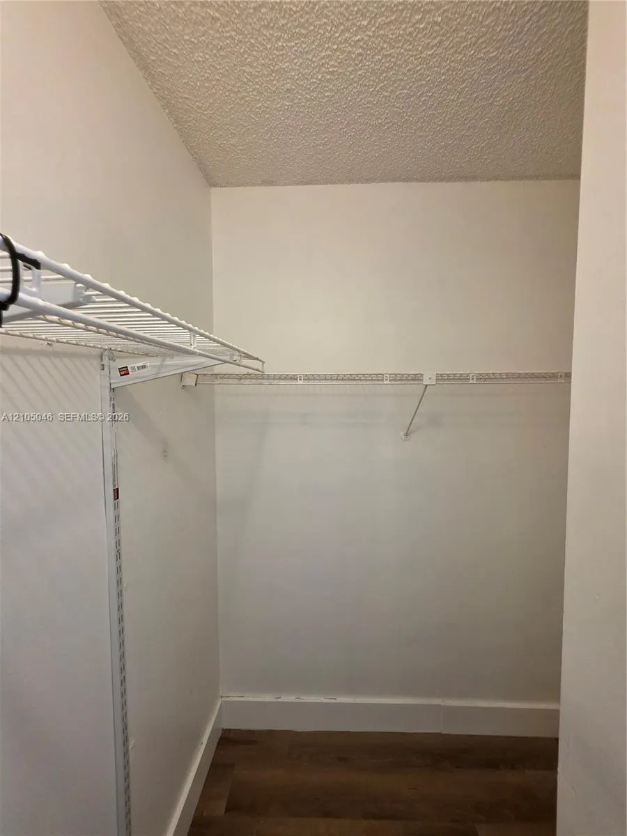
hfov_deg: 89.9
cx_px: 314
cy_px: 418
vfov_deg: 106.2
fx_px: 314
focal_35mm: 13
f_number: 1.9
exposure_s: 1/120
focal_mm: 2.2
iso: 320
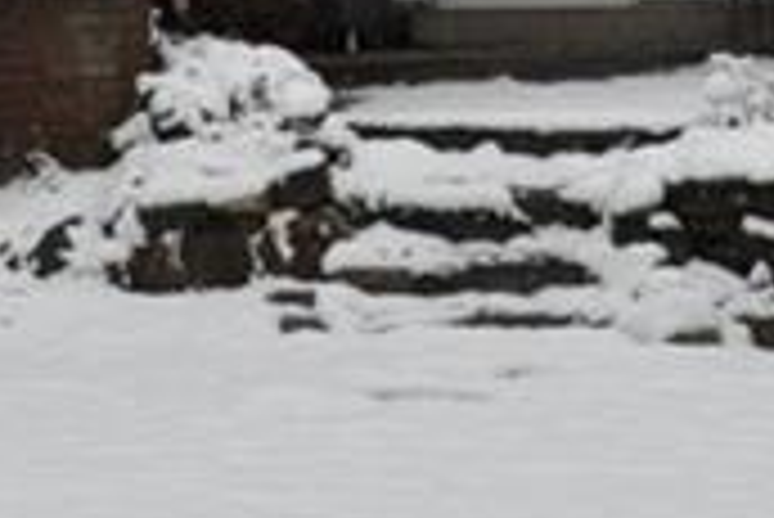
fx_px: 4798
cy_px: -840
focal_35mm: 223
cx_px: 243
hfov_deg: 9.2
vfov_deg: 5.9
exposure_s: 1/500
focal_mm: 25
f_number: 11
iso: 800
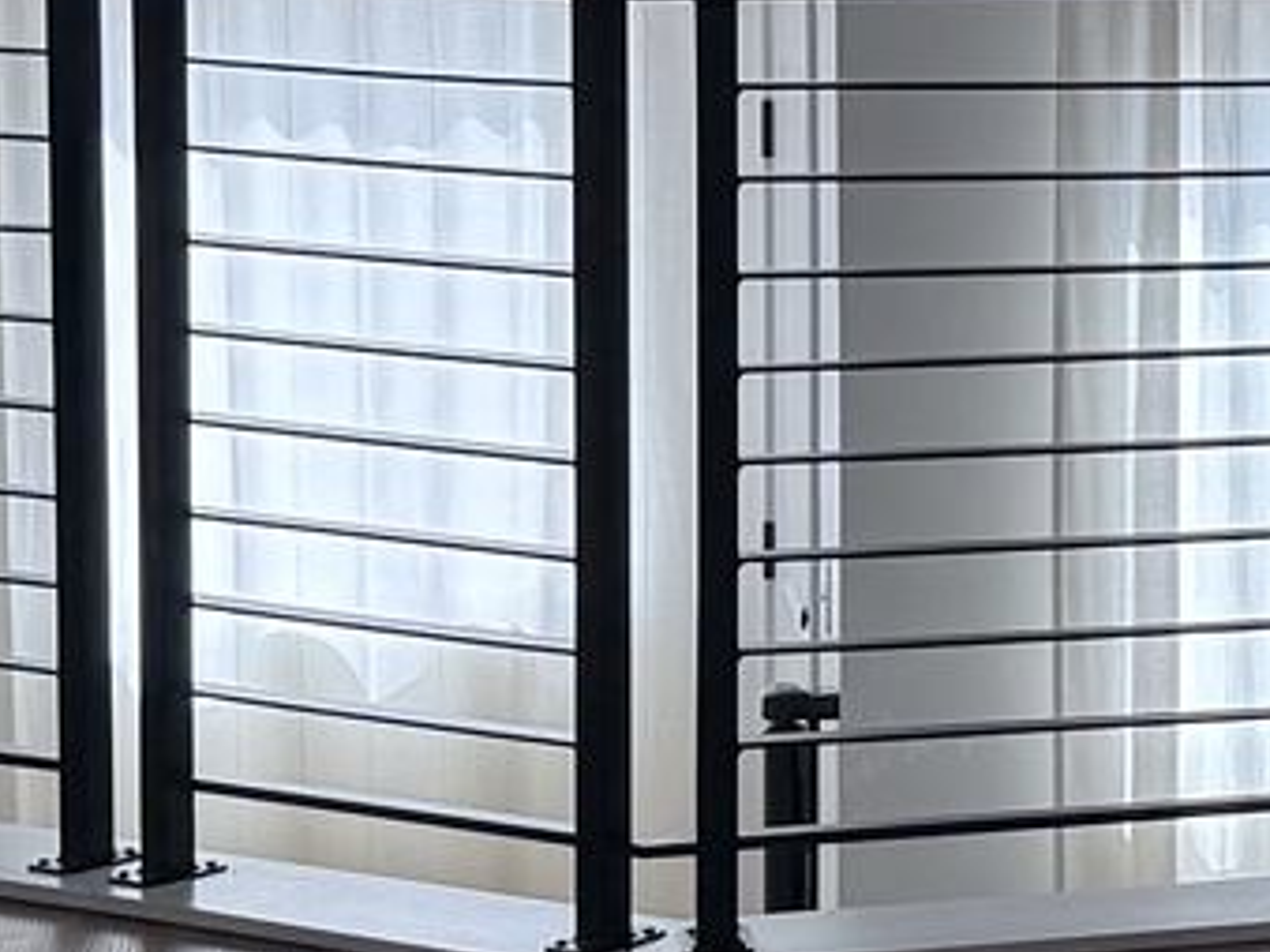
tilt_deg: -4.0
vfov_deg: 10.1
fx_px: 5318
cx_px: 2214
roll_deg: -0.5
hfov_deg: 12.5
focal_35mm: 145
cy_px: -41
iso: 100
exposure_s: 1/291
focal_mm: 6.76
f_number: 1.78
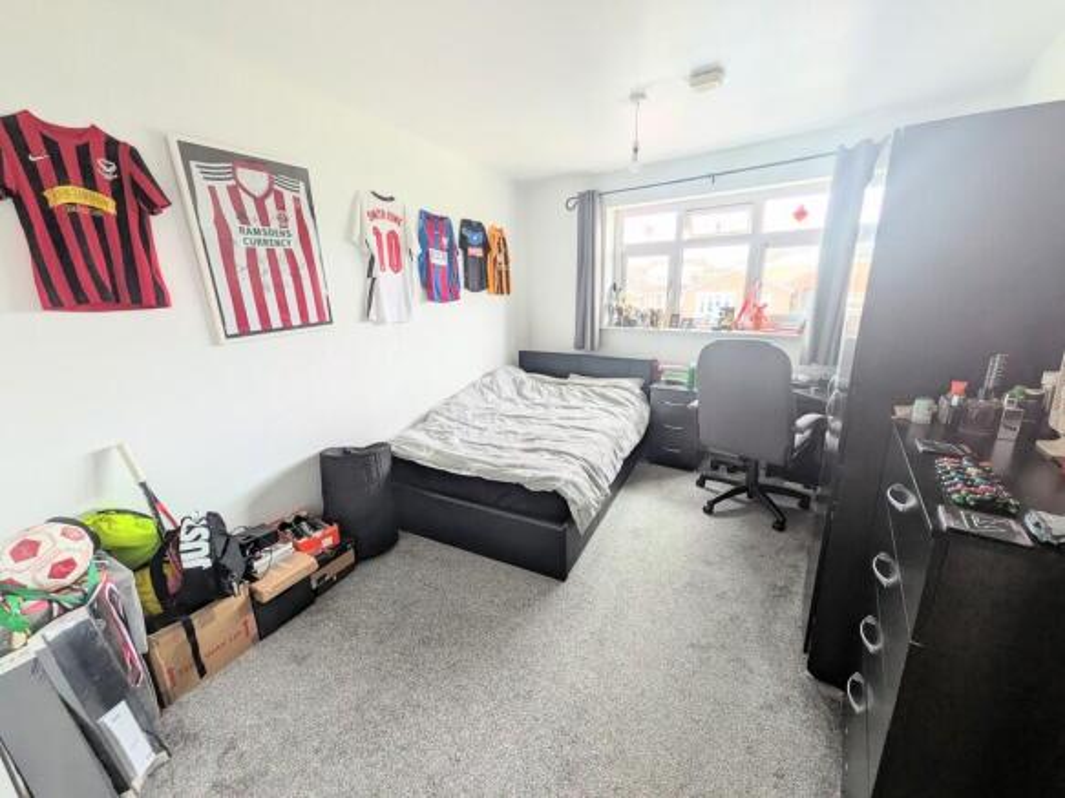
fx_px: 431
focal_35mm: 14
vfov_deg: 85.7
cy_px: 399
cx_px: 532
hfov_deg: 102.1
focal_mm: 1.85
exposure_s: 1/65
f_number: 2.2
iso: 43
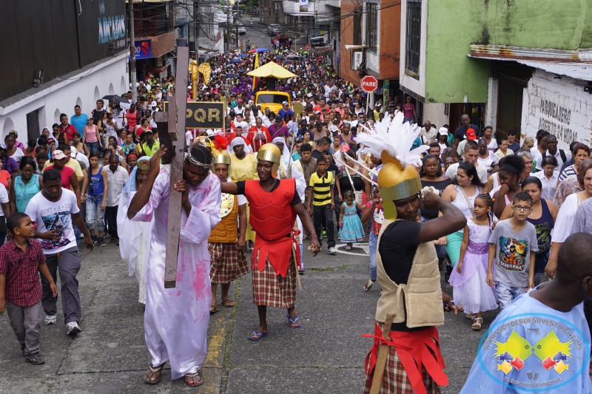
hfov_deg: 37.9
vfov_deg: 25.7
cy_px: 197
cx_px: 296
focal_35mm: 52
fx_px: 863
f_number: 8
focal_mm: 35
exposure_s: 1/250
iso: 200
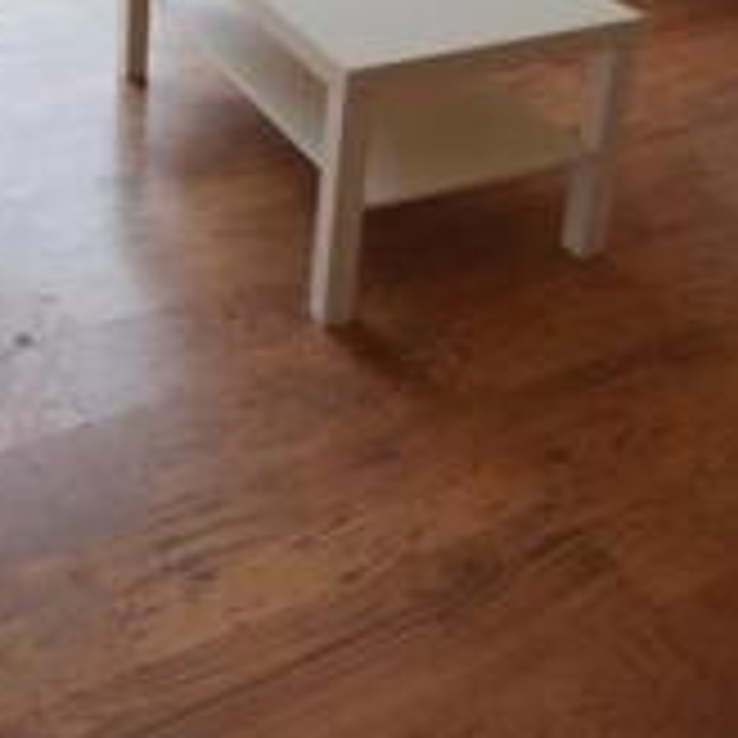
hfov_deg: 32.5
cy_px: -137
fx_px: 1230
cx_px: 146
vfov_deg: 29.1
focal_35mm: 51
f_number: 5.6
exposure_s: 1/160
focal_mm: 10
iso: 200
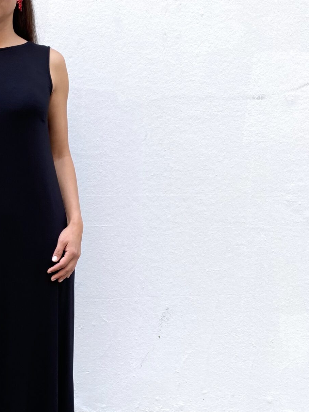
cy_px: 264
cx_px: 1
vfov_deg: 34.7
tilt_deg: -11.0
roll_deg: -0.7
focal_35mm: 55
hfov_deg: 25.3
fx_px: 654
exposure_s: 1/270
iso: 32
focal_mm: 4.25
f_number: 1.8
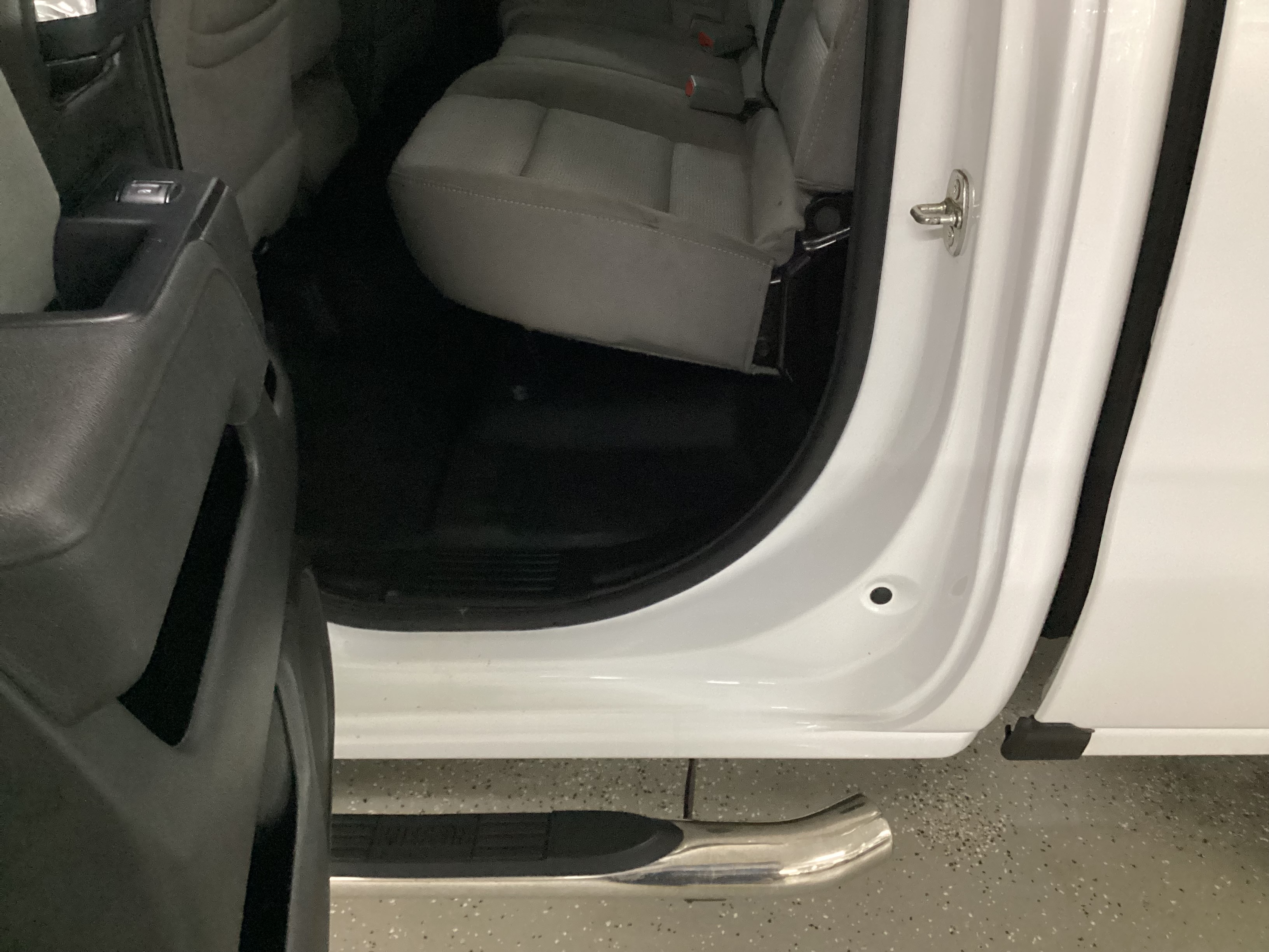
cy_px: 476
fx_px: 1136
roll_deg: -0.3
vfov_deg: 45.4
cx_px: 634
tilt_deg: -34.2
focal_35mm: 31
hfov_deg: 58.4
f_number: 2.4
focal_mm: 3.3
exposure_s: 1/60
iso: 400
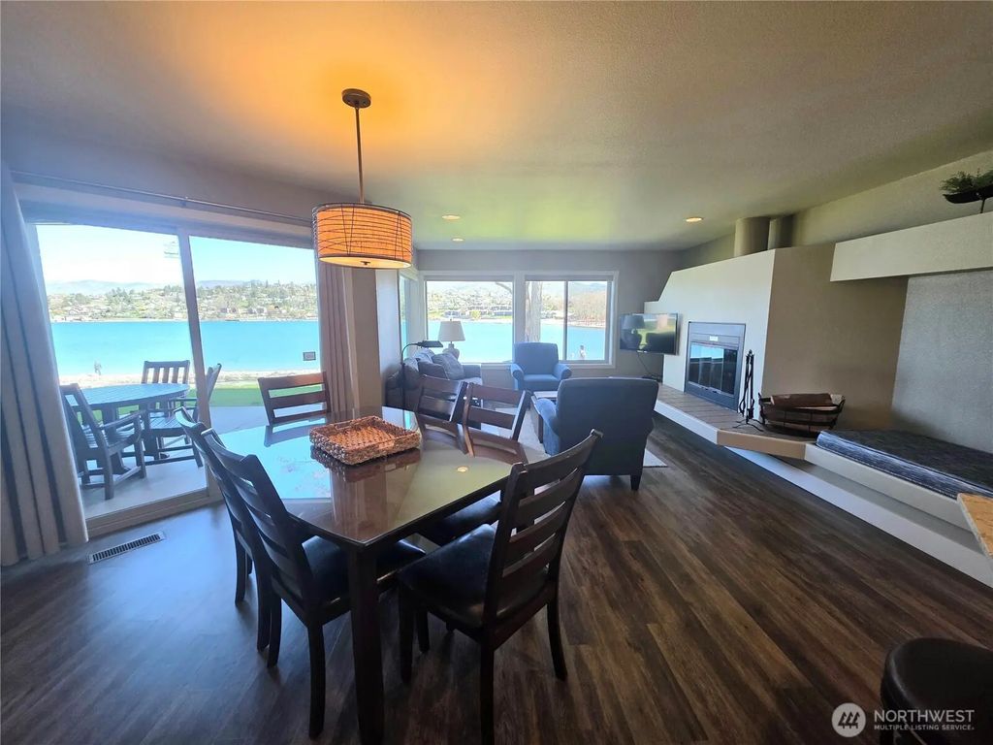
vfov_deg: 89.9
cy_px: 372
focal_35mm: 13
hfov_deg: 106.2
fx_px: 373
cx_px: 496
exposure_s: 1/120
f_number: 1.9
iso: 80
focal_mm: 2.2
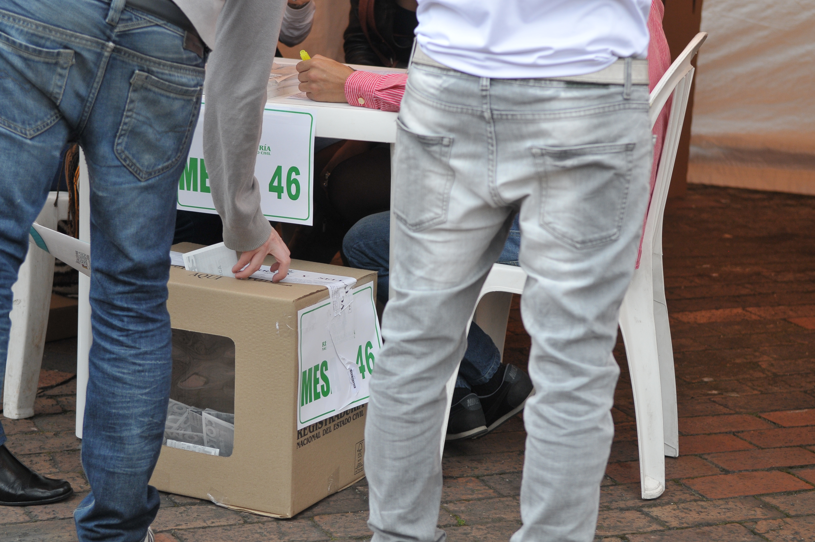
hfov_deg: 24.6
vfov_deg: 16.5
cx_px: 408
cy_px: 271
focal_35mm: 82
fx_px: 1865
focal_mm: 55
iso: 400
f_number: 2.8
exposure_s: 1/1250
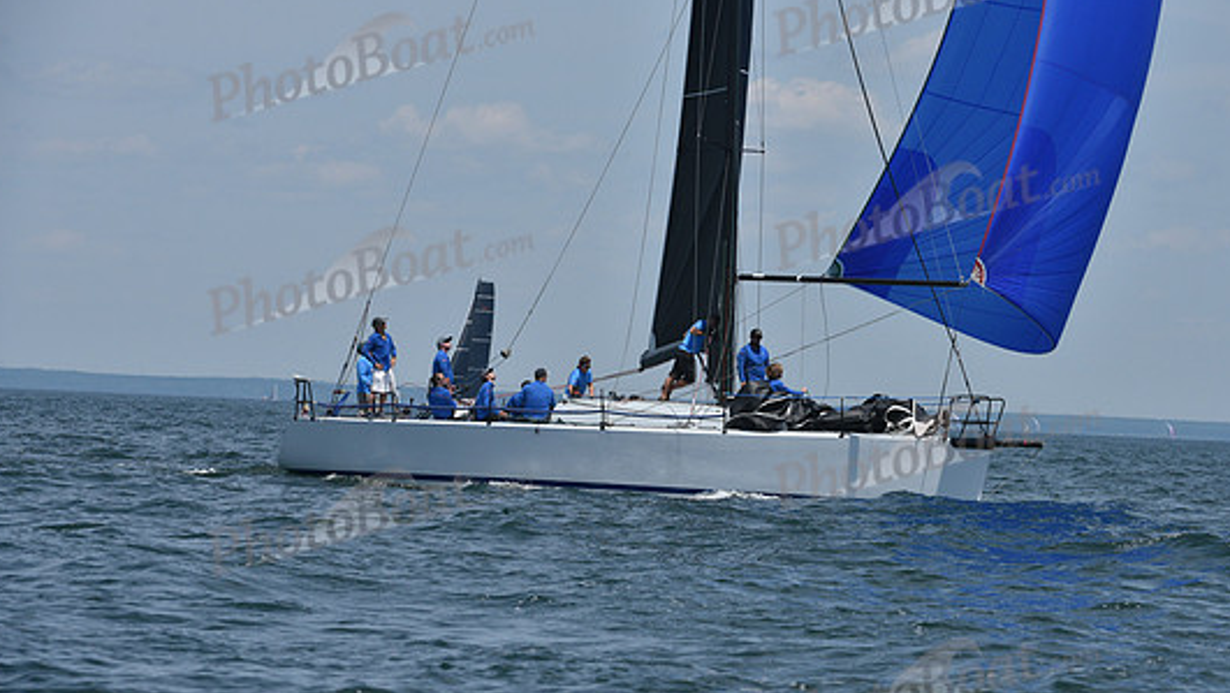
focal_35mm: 229
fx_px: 7471
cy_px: 363
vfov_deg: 5.3
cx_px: 656
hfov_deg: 9.4
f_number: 8
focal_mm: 200
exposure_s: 1/1600
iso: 320
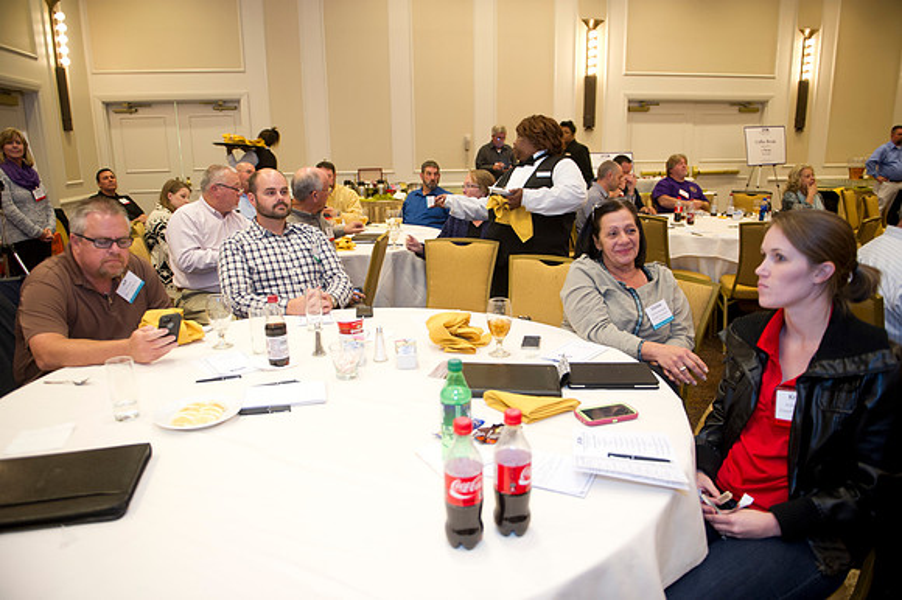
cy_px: 300
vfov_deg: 53.1
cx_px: 451
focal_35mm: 24
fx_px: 601
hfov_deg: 73.8
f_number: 2.8
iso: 1600
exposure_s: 1/60
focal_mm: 24
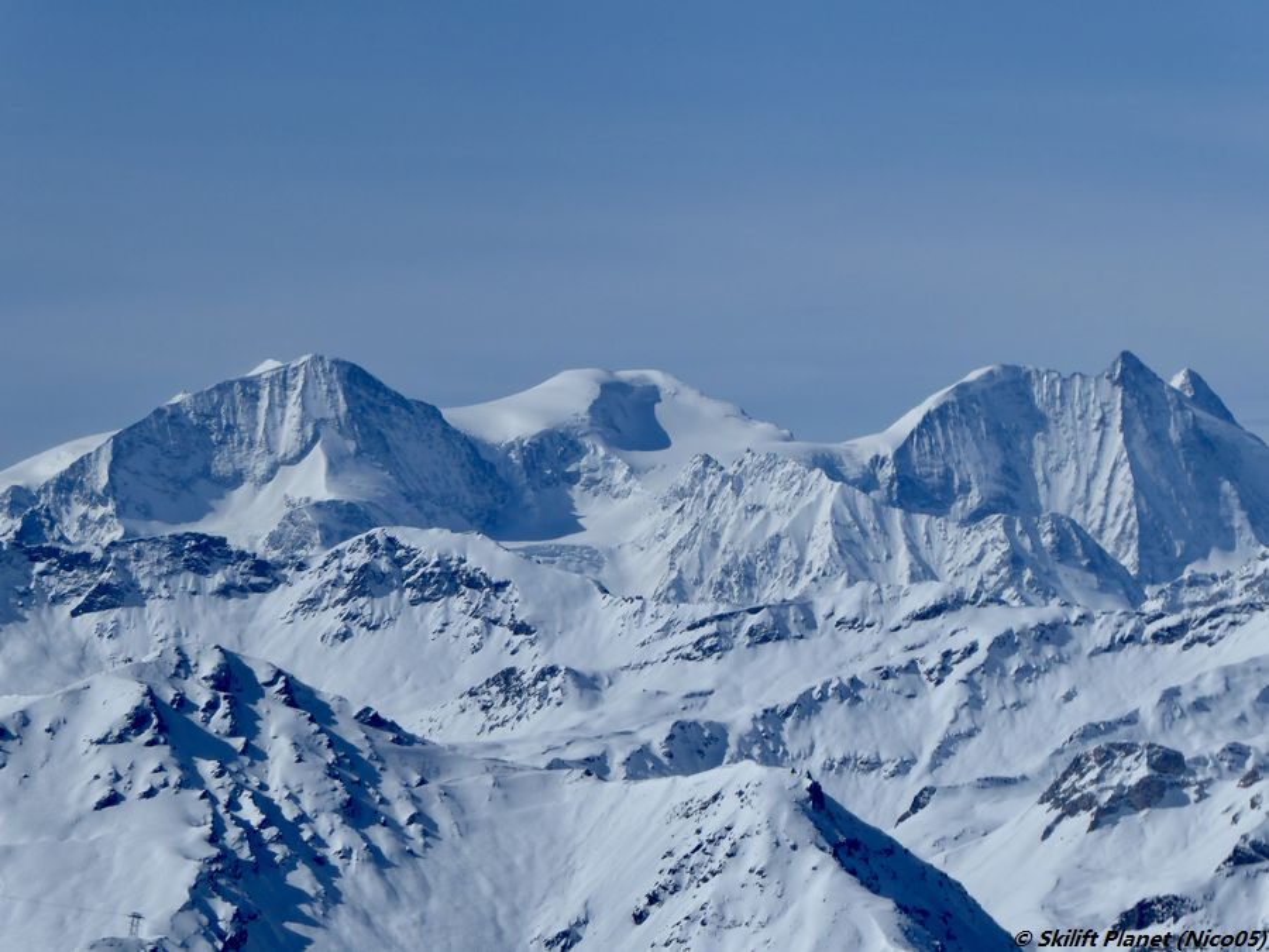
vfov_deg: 4.7
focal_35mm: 313
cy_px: 476
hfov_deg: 6.3
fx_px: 11474
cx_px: 634
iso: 80
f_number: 5.7
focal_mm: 50.5
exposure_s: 1/1600
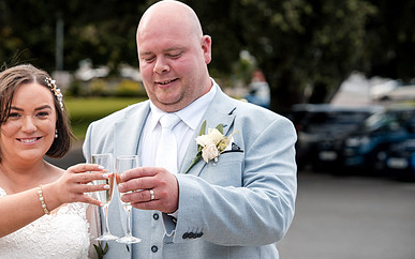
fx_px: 1471
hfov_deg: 16.0
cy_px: 129
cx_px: 120
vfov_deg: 10.1
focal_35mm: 130
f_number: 4
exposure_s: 1/1000
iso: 500
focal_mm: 85
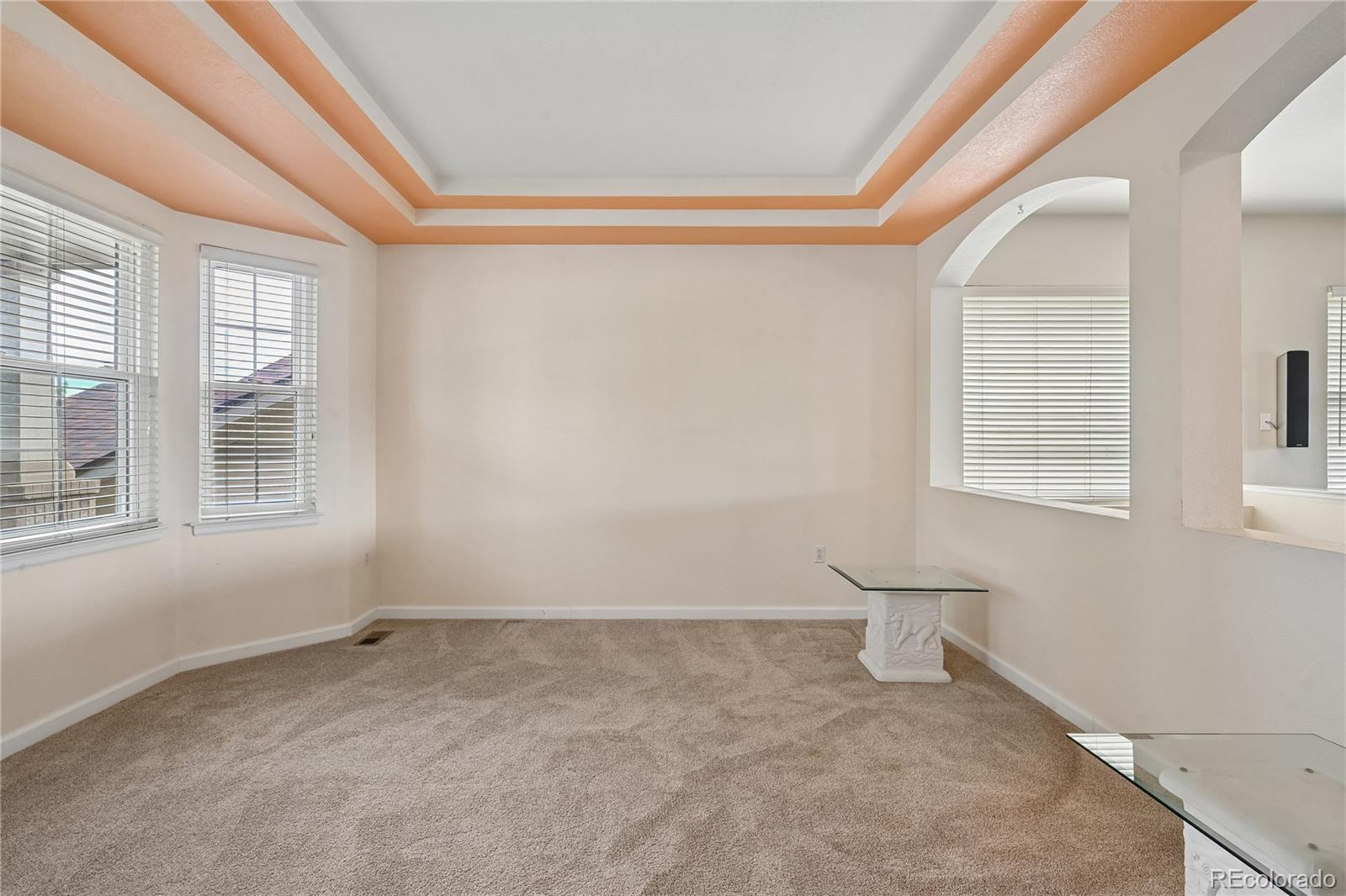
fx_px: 617
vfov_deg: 72.0
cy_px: 448
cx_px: 673
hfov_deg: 95.0
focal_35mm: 16
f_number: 10
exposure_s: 1/15
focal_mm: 16.5
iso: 400
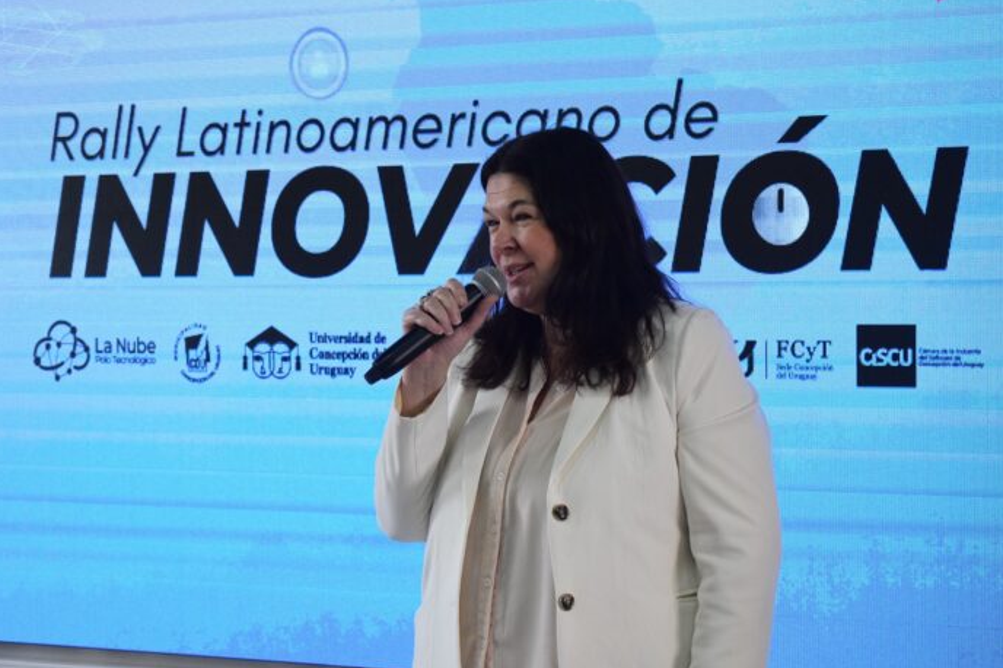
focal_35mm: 84
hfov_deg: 24.3
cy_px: 333
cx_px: 499
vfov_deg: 16.3
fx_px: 2325
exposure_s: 1/200
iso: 3200
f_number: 5.6
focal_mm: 55
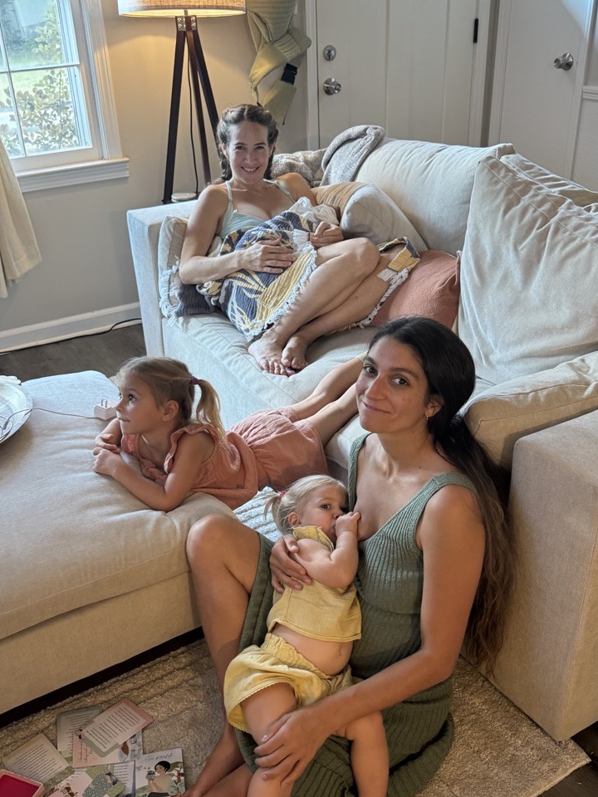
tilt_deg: -30.6
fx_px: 806
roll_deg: +2.9
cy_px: 455
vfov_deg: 52.4
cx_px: 292
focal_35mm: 35
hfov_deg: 40.7
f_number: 1.78
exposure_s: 1/60
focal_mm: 6.86
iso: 400
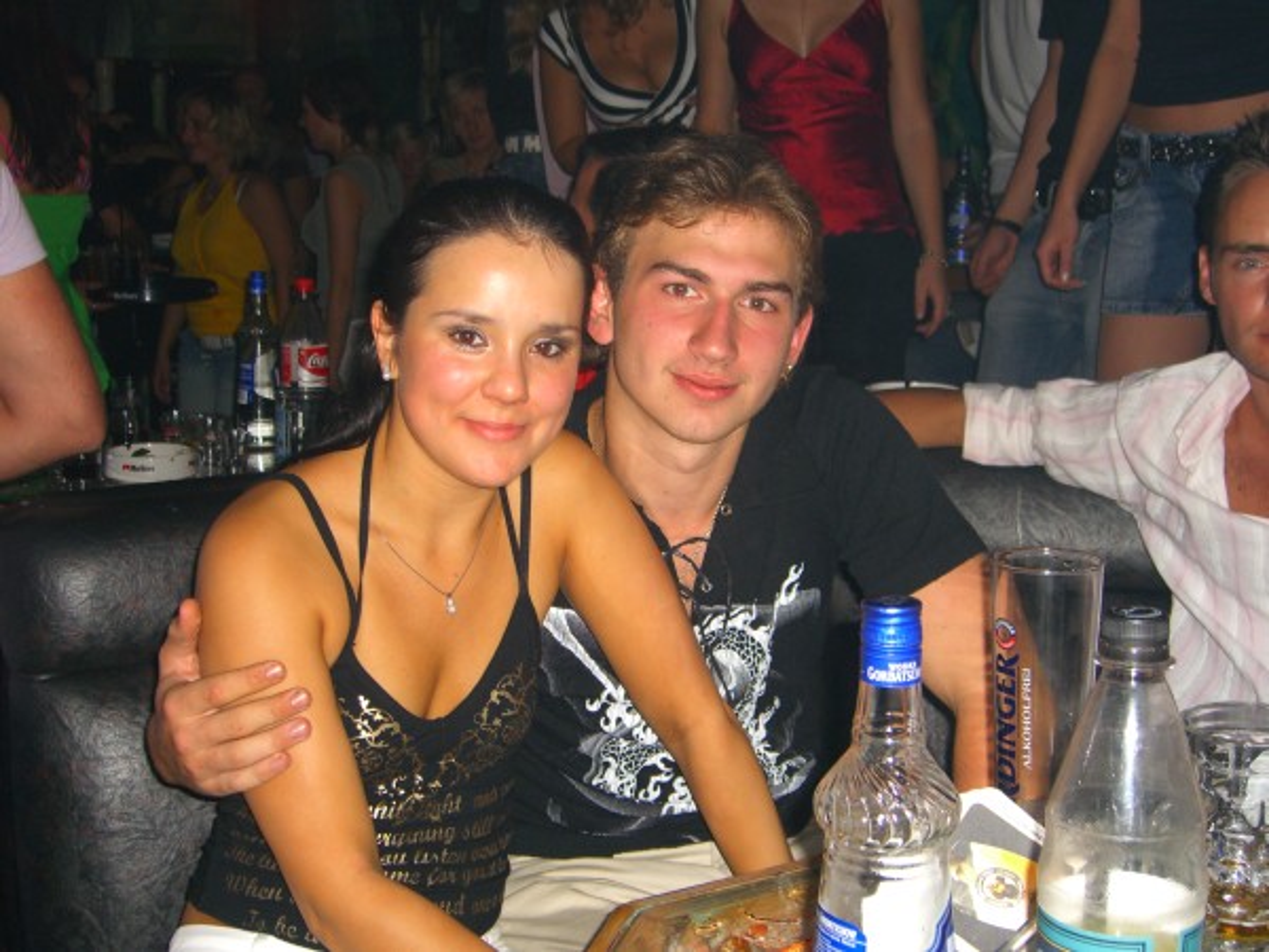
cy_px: 476
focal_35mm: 46
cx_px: 634
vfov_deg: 31.5
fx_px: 1686
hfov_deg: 41.2
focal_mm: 9.5
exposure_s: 1/60
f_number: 3.1
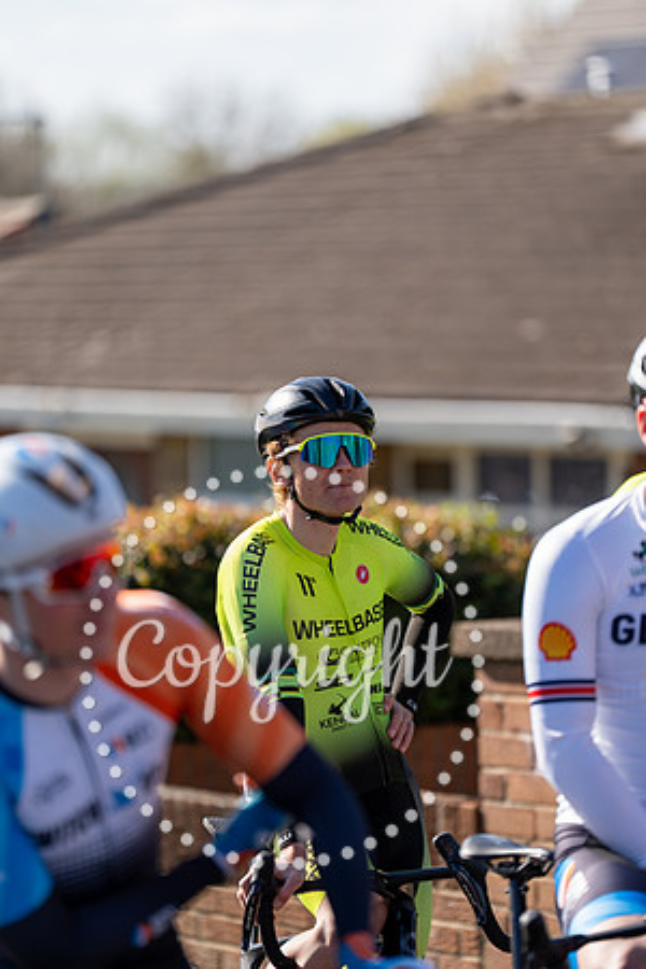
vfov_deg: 10.3
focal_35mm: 200
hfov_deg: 6.9
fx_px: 5383
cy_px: 484
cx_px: 323
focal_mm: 200
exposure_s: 1/1250
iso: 125
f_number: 2.8
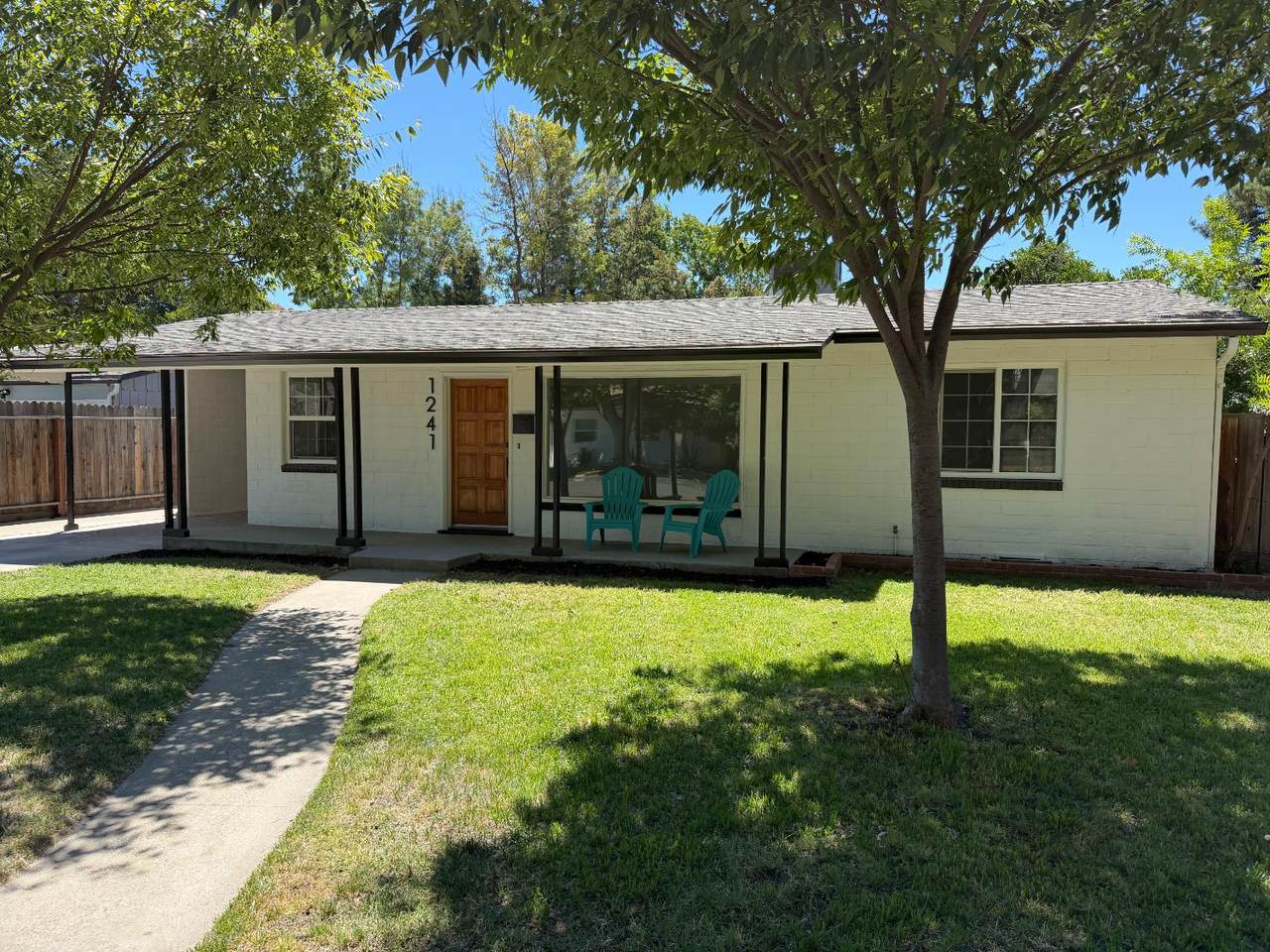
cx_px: 635
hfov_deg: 71.6
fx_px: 881
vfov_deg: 56.8
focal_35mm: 24
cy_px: 476
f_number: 1.78
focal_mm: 6.76
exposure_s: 1/1410
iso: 100
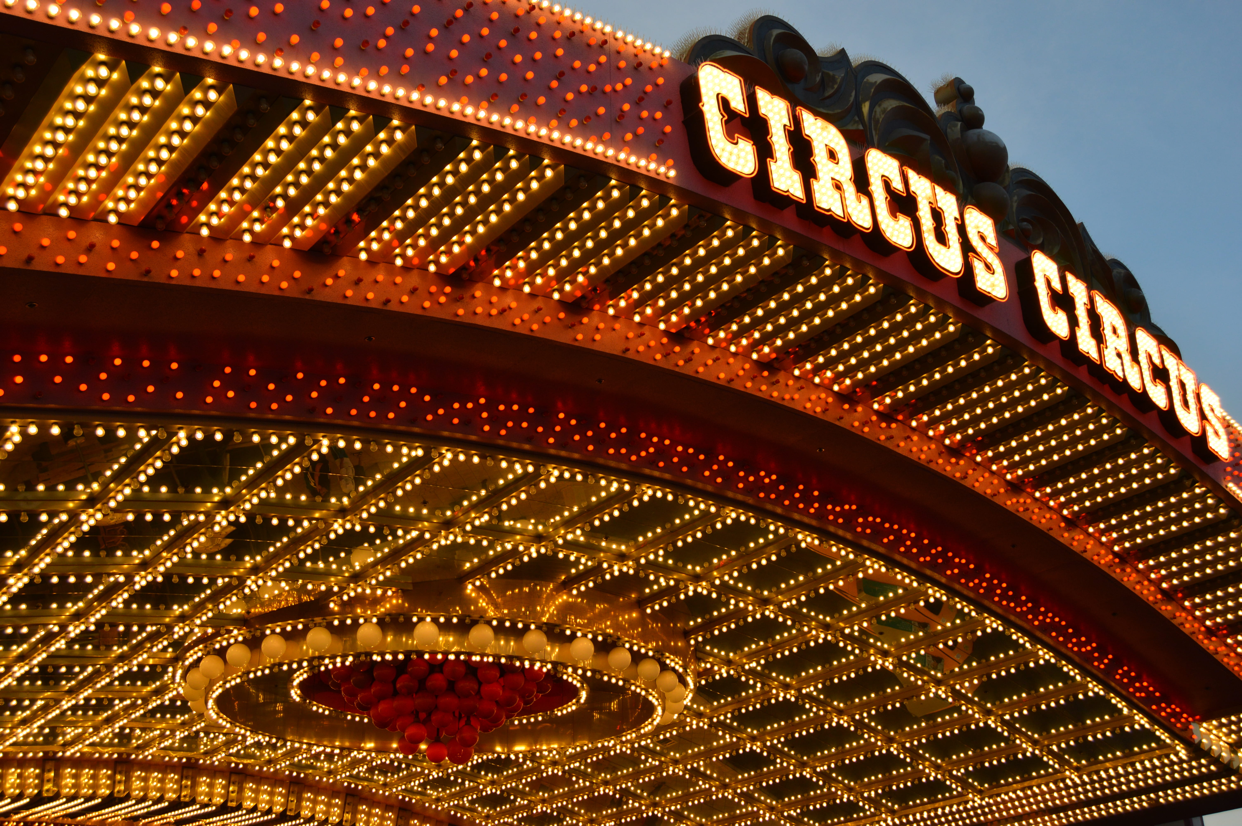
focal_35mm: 34
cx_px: 621
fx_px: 1189
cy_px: 413
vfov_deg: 38.3
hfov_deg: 55.1
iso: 320
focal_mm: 23
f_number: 5.6
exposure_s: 1/125
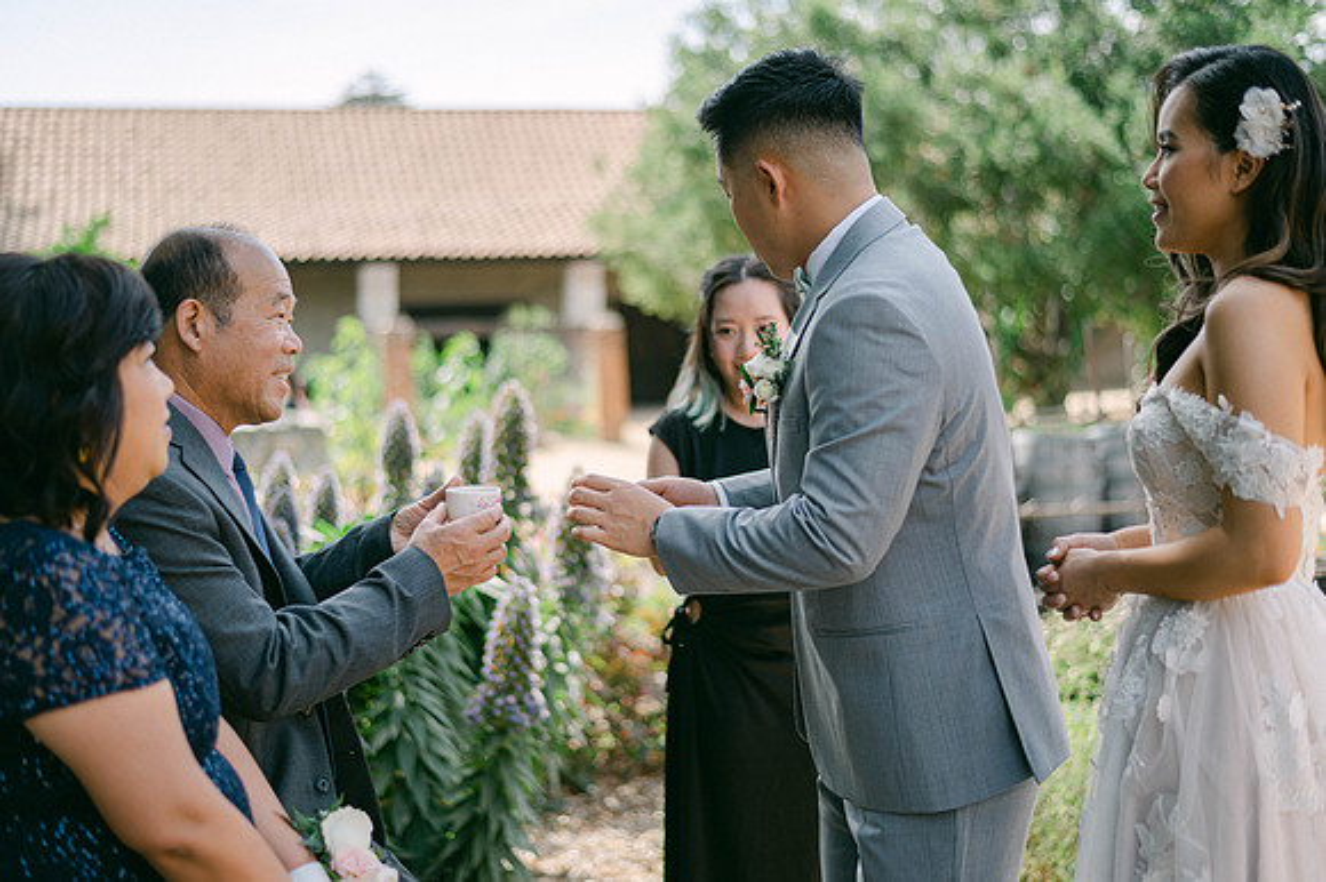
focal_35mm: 50
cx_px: 663
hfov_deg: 39.6
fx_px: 1841
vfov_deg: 27.0
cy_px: 441
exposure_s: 1/2000
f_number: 2
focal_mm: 50
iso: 100
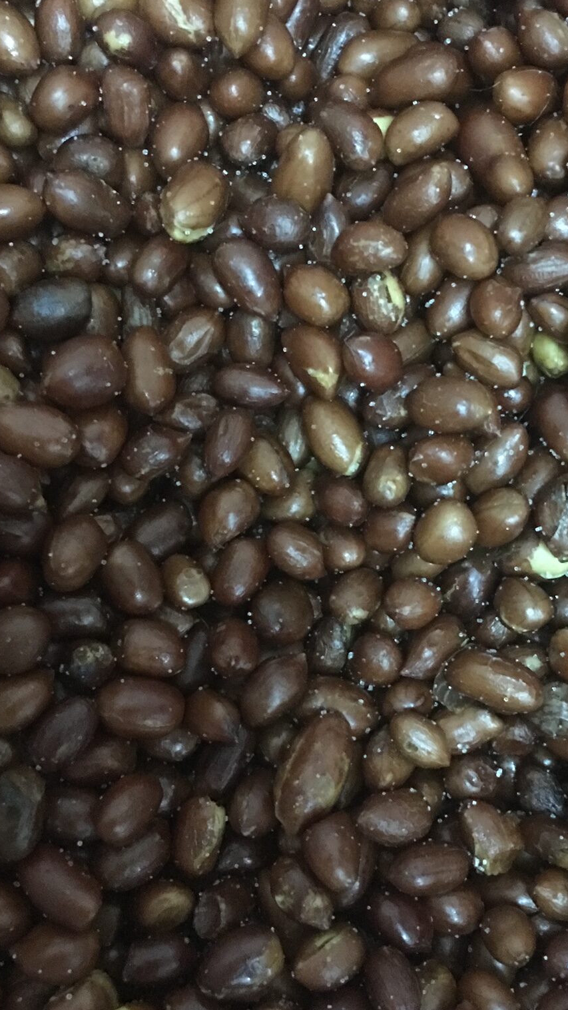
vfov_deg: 48.4
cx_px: 412
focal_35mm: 42
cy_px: 499
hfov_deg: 28.0
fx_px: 1125
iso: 200
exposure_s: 1/4
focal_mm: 4.15
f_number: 2.2
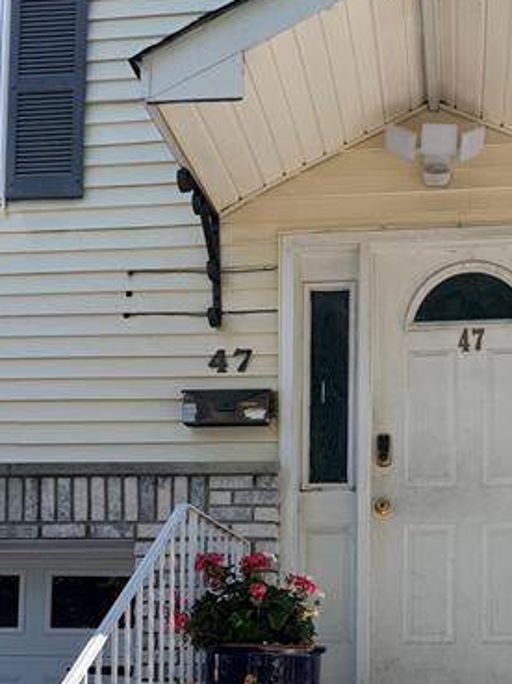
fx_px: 988
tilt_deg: +0.5
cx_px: 367
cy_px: 658
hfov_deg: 28.7
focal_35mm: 50
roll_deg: +2.0
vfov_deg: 35.2
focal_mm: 6.76
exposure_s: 1/3425
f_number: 1.78
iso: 100
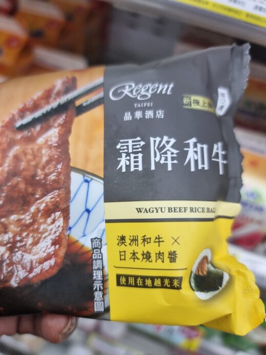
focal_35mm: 24
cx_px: 133
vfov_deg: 71.6
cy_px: 178
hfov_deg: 56.8
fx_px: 246
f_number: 1.8
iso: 125
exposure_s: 1/120
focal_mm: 6.7
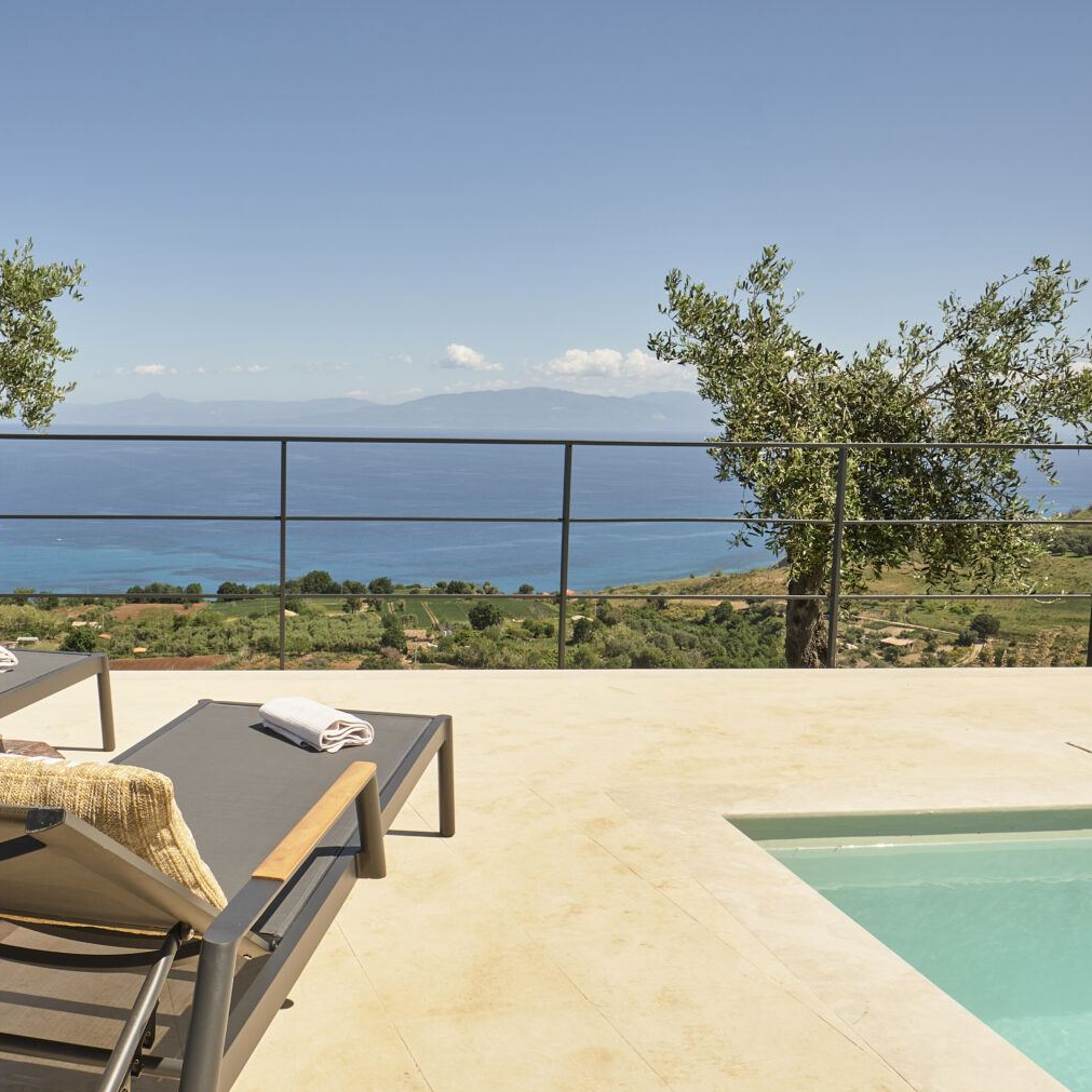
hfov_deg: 51.4
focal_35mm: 31
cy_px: 552
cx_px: 352
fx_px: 1106
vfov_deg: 52.5
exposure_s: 1/125
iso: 200
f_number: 16
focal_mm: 16
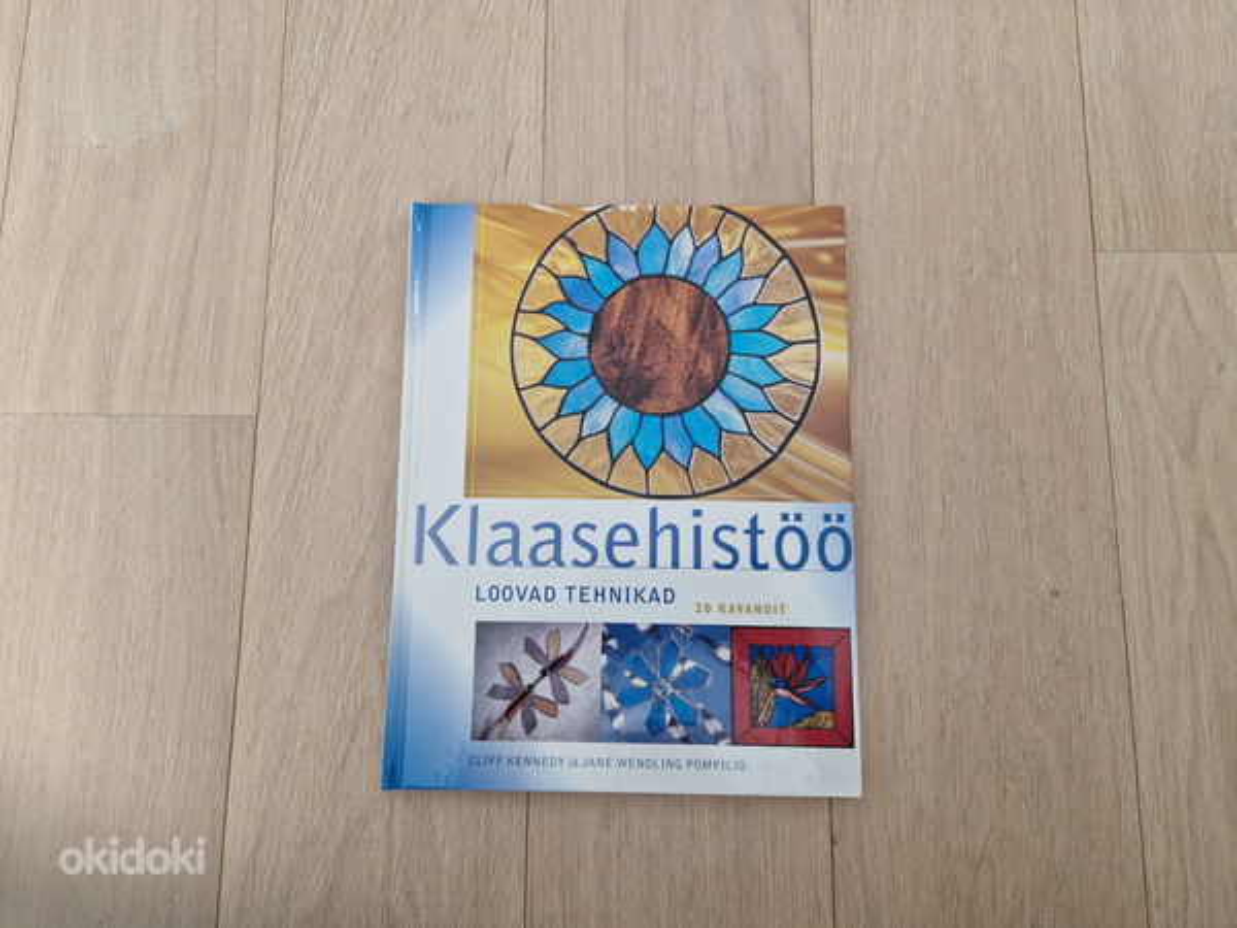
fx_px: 822
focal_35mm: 23
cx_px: 618
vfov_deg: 58.9
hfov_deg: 73.9
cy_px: 464
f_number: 1.8
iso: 125
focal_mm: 5.4
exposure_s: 1/100
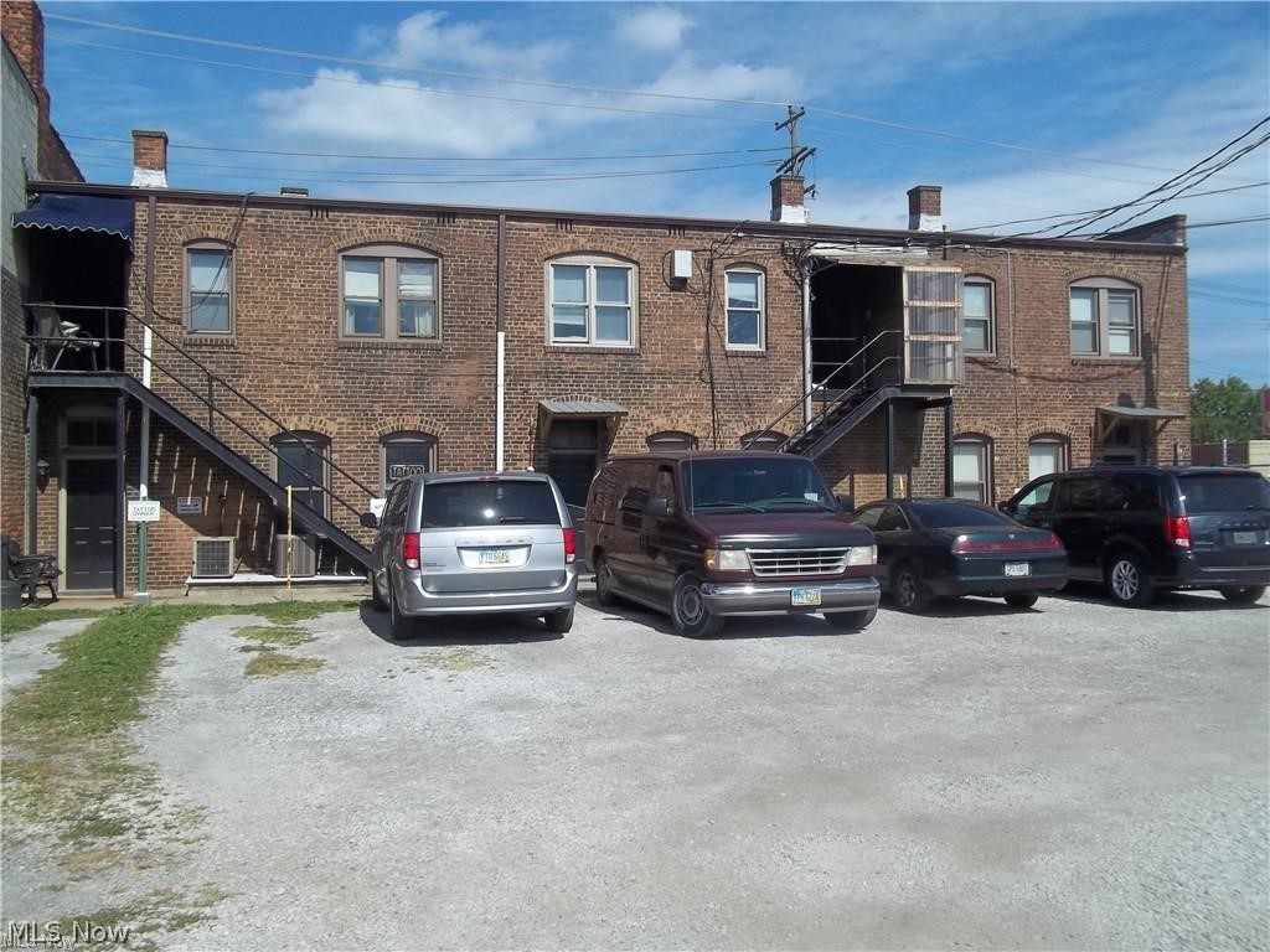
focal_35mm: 32
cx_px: 635
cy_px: 476
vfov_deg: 44.2
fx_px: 1174
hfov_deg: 56.8
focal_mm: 5.7
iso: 64
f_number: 8.8
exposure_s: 1/200
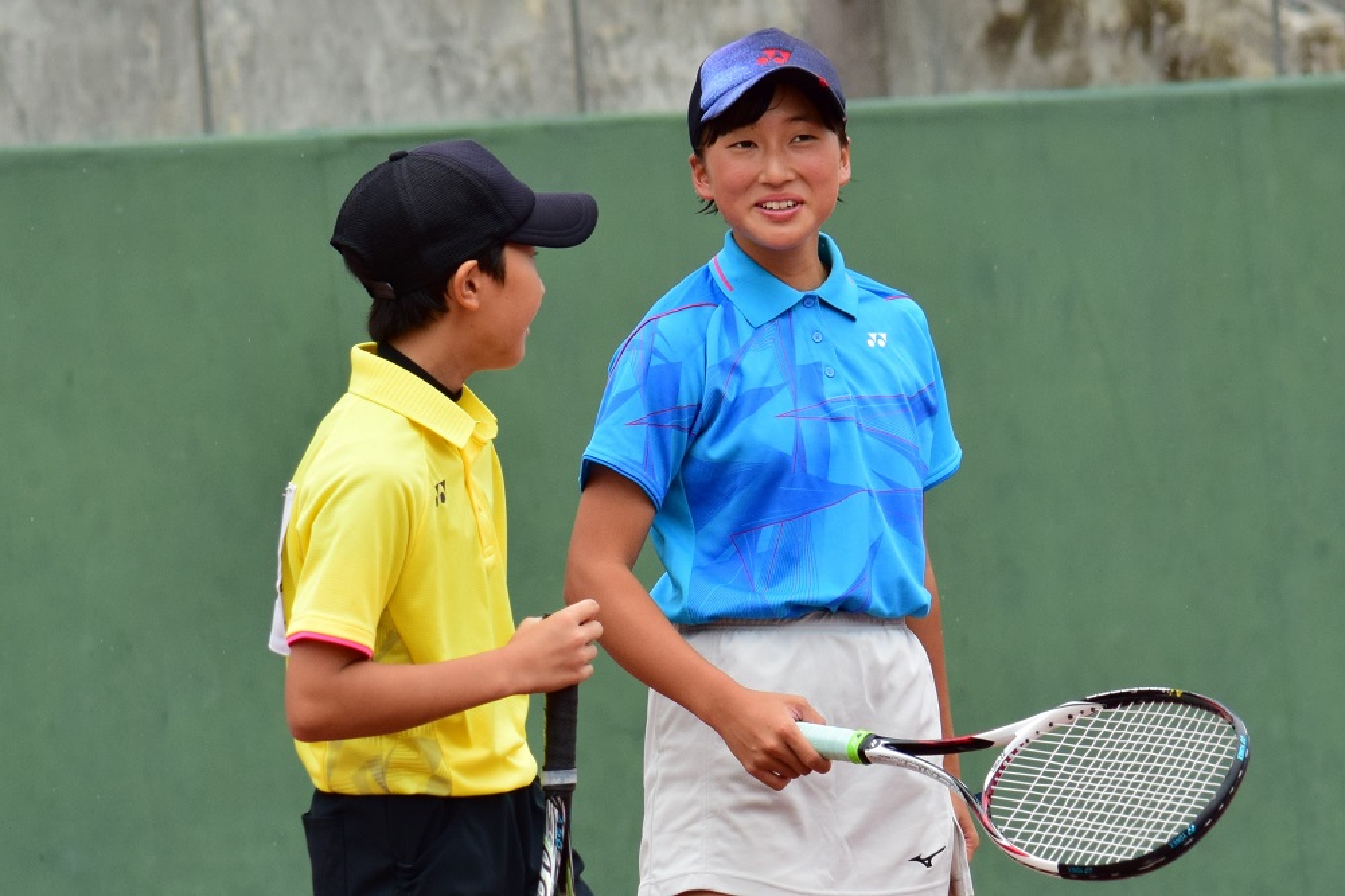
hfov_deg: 11.8
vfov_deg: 7.9
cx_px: 672
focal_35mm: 174
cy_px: 448
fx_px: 6498
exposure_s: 1/1250
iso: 500
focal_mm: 116
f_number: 4.8
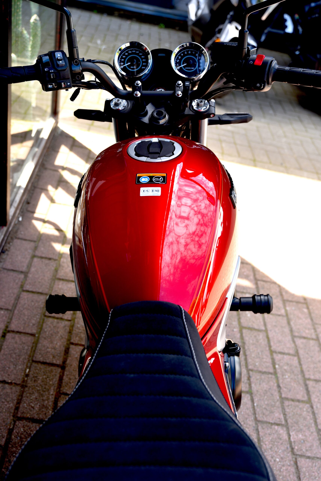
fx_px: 534
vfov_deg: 48.4
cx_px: 160
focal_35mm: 40
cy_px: 240
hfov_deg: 33.4
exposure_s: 1/80
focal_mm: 40
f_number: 4.5
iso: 100
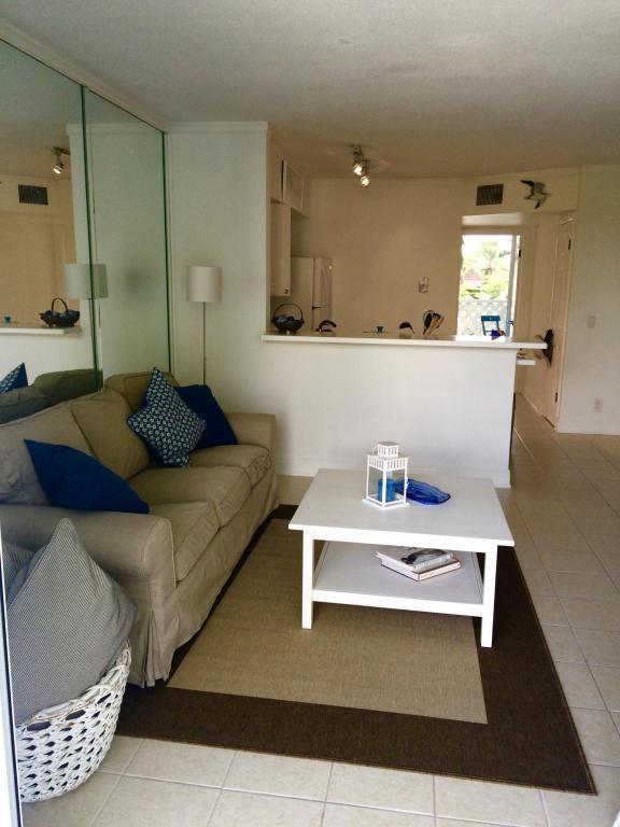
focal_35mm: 29
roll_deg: -0.6
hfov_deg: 48.2
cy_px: 414
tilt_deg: -11.7
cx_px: 310
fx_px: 693
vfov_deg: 61.7
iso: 50
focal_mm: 4.15
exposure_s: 1/120
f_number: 2.2
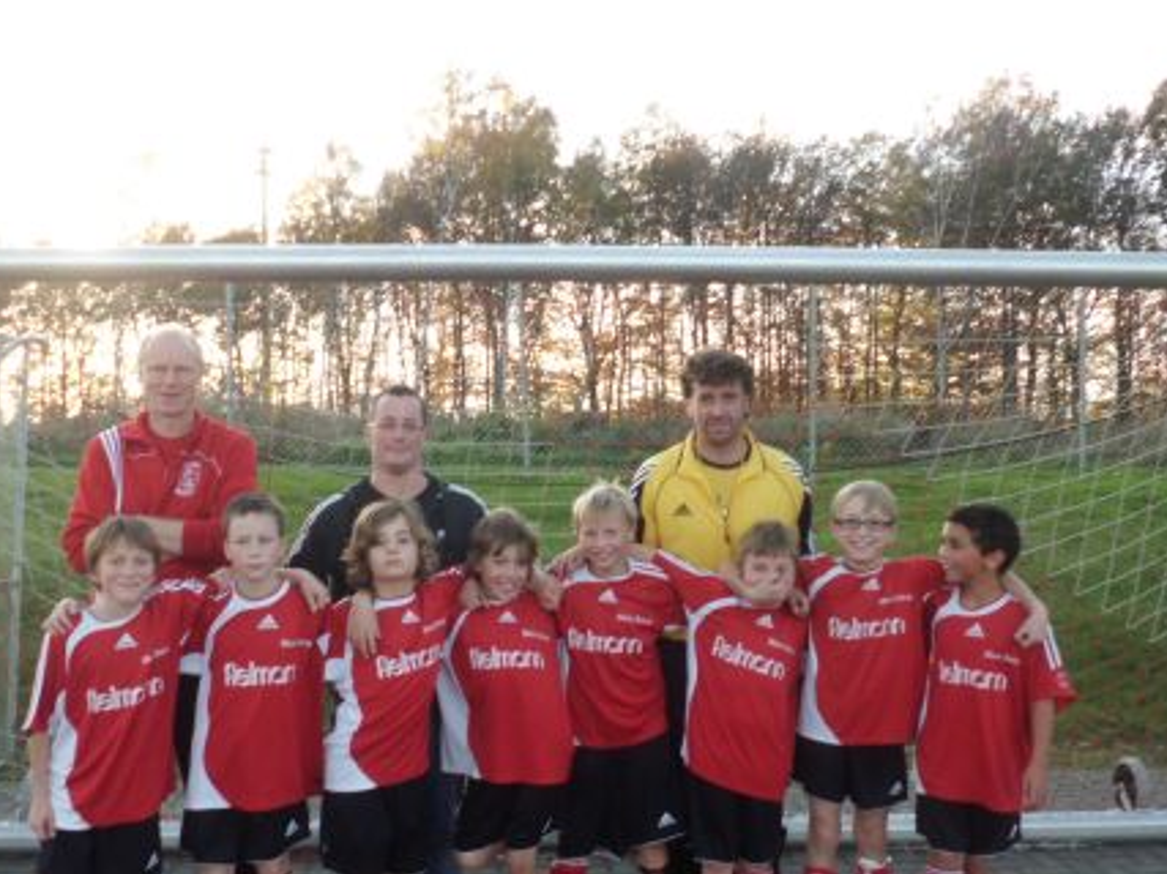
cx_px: 533
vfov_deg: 36.7
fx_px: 1314
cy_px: 527
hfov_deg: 47.8
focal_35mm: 39
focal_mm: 4.6
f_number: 3.2
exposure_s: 1/125
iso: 100
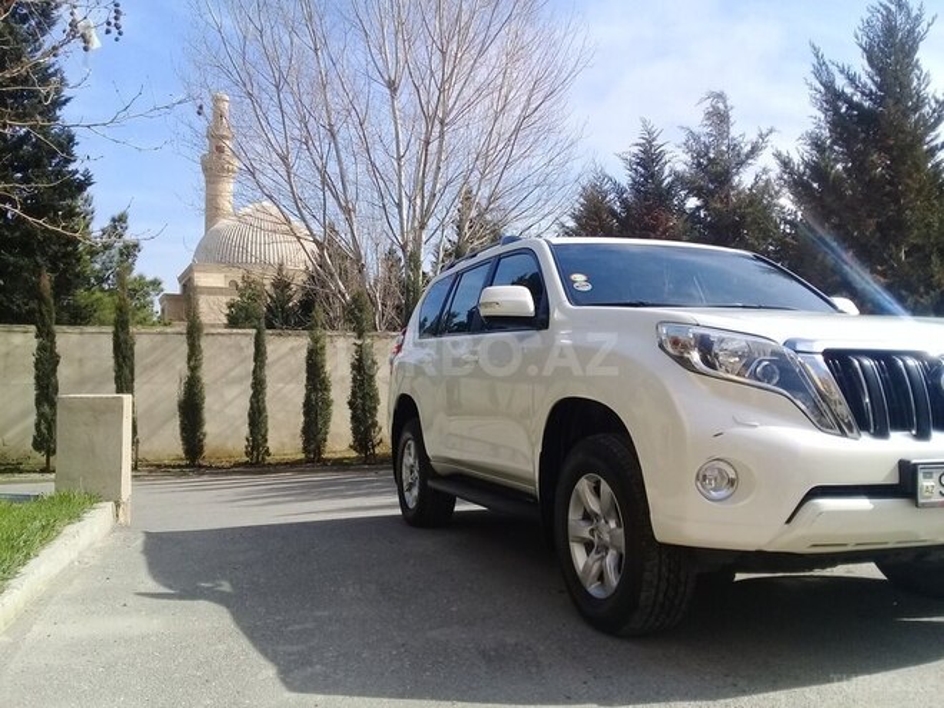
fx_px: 845
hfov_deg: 58.4
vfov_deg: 45.4
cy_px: 354
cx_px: 472
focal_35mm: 31
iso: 50
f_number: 2.2
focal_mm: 3.3
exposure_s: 1/1003
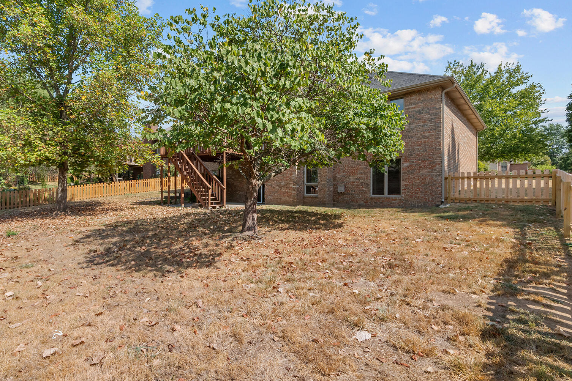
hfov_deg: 93.2
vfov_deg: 70.4
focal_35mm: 17
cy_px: 195
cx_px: 270
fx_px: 270
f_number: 22
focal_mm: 16
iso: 1250
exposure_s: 1/60
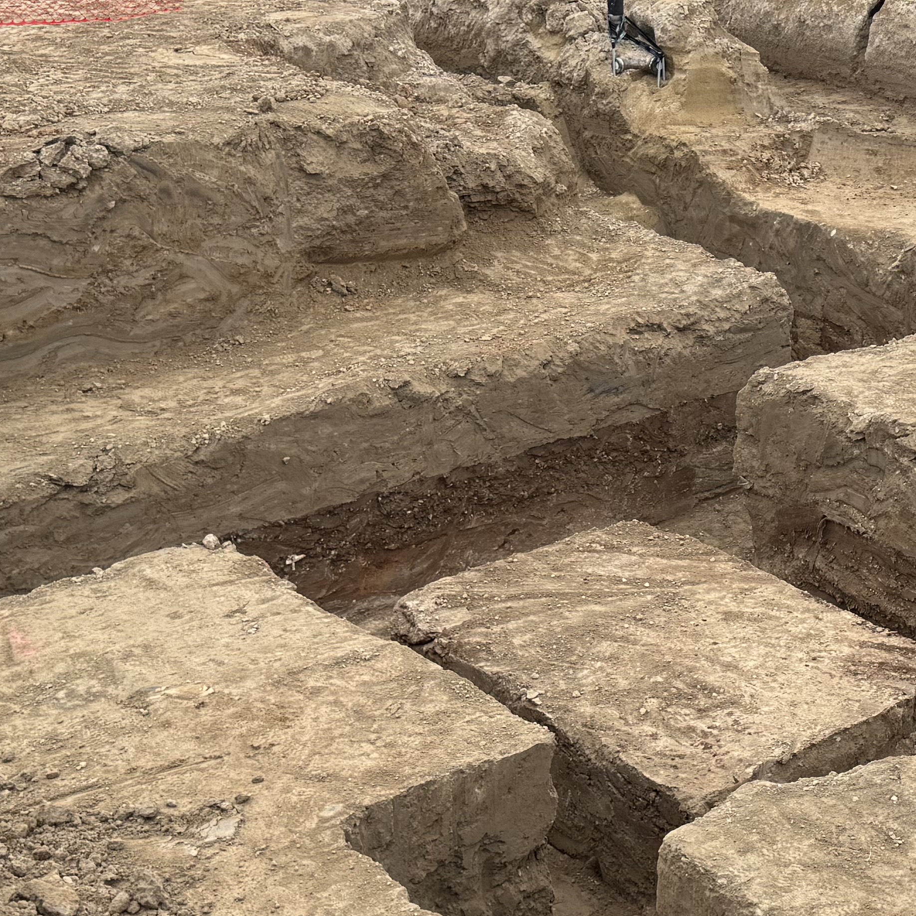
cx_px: 794
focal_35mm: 66
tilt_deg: -21.9
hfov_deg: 25.4
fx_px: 1976
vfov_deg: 26.1
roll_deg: -1.2
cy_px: 461
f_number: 1.78
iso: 64
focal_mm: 6.76
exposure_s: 1/121
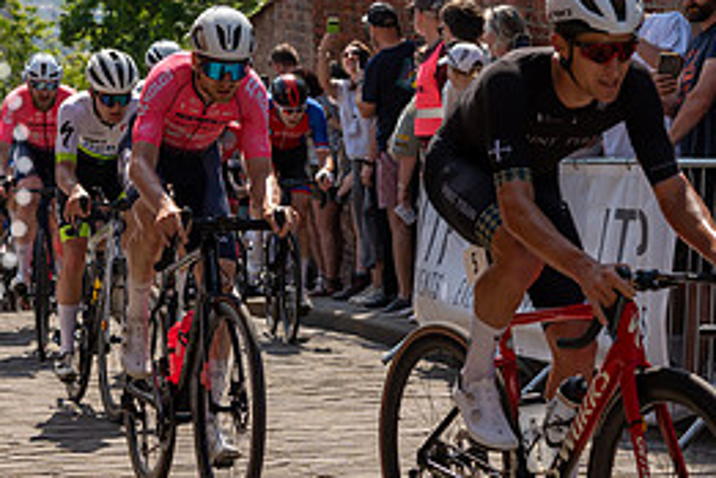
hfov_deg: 14.8
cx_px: 200
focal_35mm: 138
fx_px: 2744
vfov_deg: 9.9
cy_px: 29
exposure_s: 1/1600
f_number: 4
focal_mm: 62
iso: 160
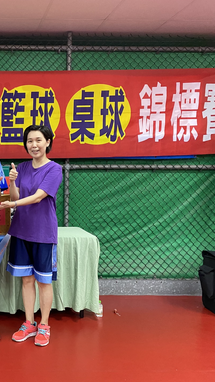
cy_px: 191
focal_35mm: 38
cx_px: -27
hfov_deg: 28.1
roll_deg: -0.5
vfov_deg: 52.8
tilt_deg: -1.4
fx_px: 385
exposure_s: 1/60
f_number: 1.8
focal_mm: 4.25
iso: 320
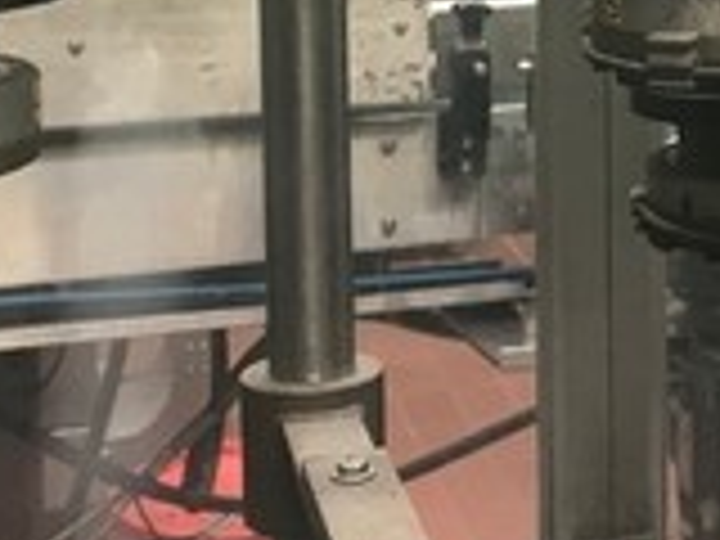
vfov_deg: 12.9
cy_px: -112
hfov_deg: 16.7
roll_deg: -0.6
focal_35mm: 112
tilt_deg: -5.4
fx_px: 2330
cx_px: 914
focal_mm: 3.99
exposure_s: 1/17
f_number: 1.8
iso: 40
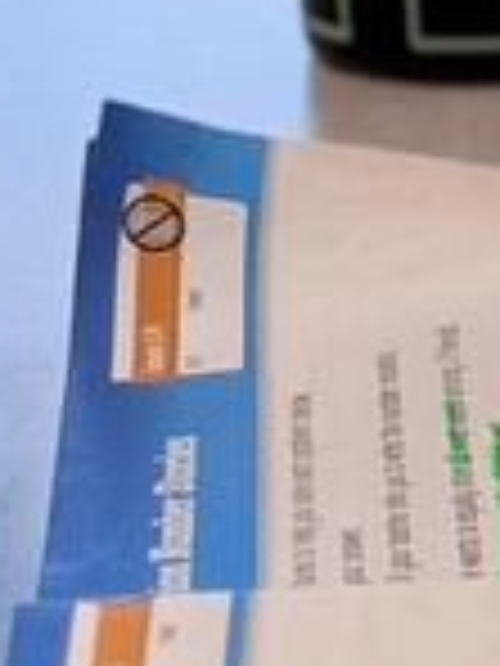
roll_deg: -0.1
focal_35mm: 332
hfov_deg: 4.3
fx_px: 6394
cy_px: -279
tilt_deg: -10.7
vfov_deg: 5.9
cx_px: 1450
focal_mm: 6.93
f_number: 1.8
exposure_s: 1/120
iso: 200
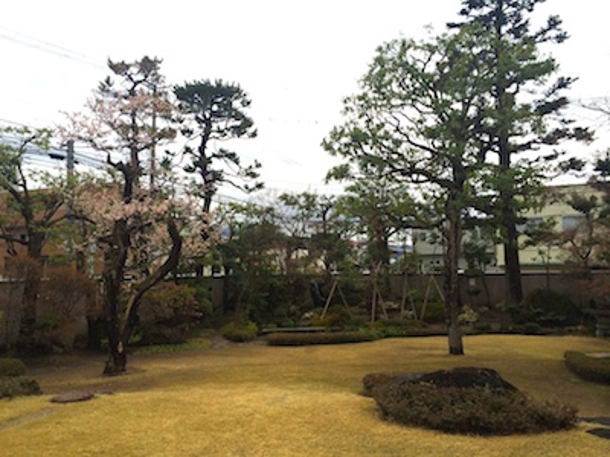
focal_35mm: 30
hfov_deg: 60.0
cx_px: 305
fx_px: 529
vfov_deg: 46.8
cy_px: 228
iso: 32
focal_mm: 4.12
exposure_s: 1/370
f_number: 2.2
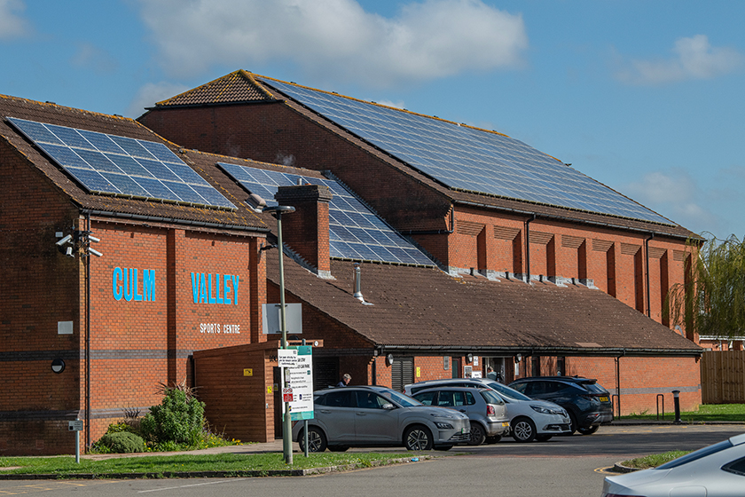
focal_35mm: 120
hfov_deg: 17.1
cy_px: 248
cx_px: 372
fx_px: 2483
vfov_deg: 11.4
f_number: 8
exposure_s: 1/2500
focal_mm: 120
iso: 400
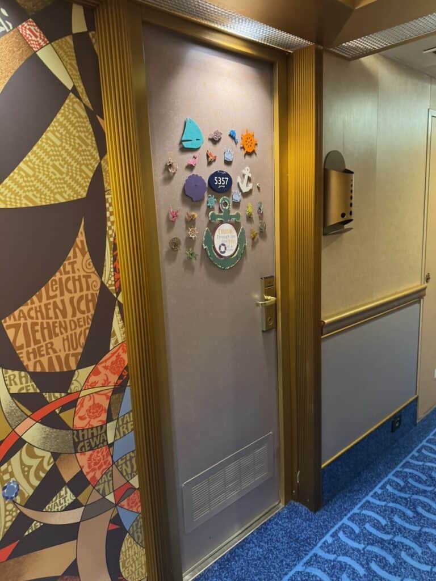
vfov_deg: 71.6
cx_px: 218
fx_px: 403
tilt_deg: -10.8
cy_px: 290
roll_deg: +2.6
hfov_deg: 56.8
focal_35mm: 24
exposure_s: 1/40
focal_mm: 6.76
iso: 800
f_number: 1.78
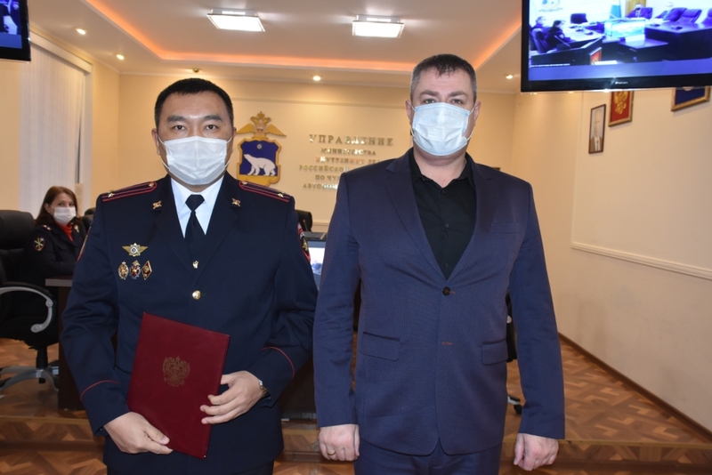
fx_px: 653
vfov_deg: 40.0
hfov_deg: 57.2
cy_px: 238
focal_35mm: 33
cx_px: 356
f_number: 3.8
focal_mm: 22
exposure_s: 1/60
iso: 1100
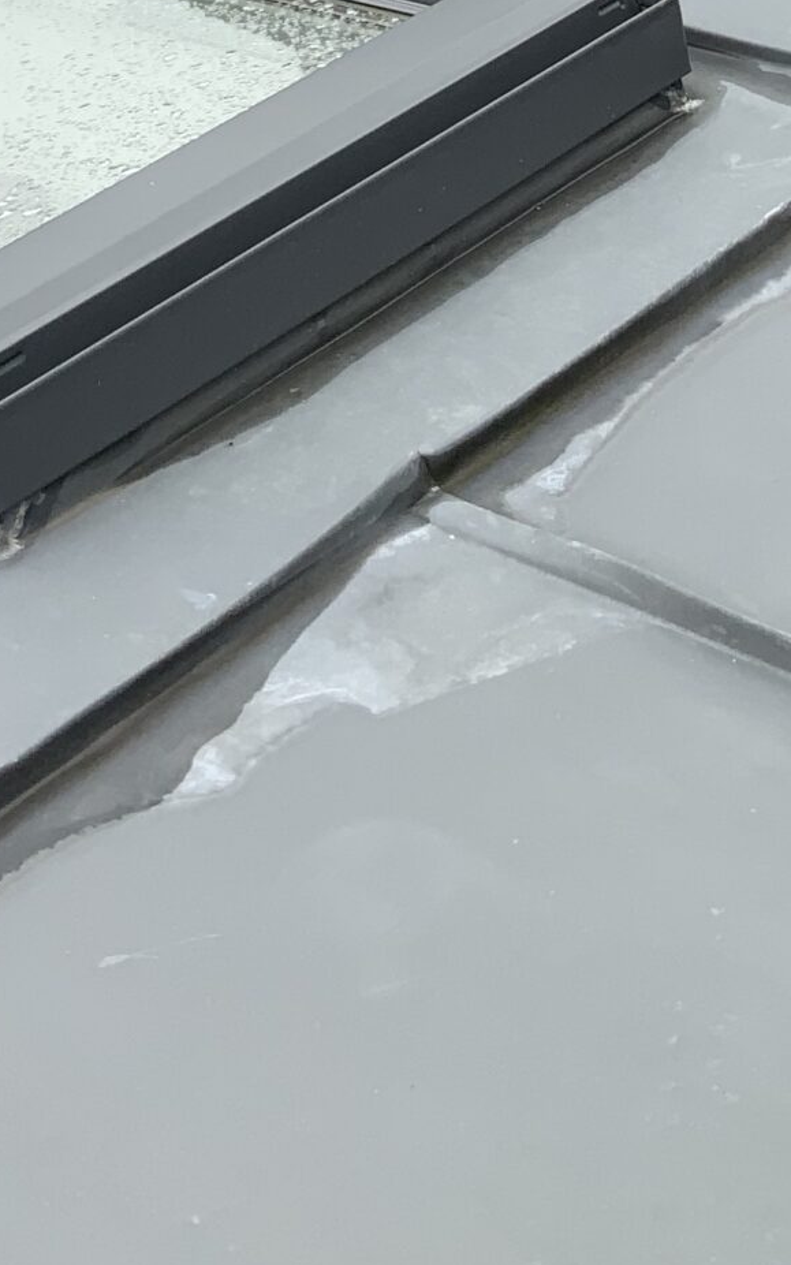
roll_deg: -1.2
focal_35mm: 85
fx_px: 2931
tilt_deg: -28.9
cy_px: -191
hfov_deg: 15.2
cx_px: 705
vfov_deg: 22.7
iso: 16
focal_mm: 3
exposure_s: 1/792
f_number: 1.8
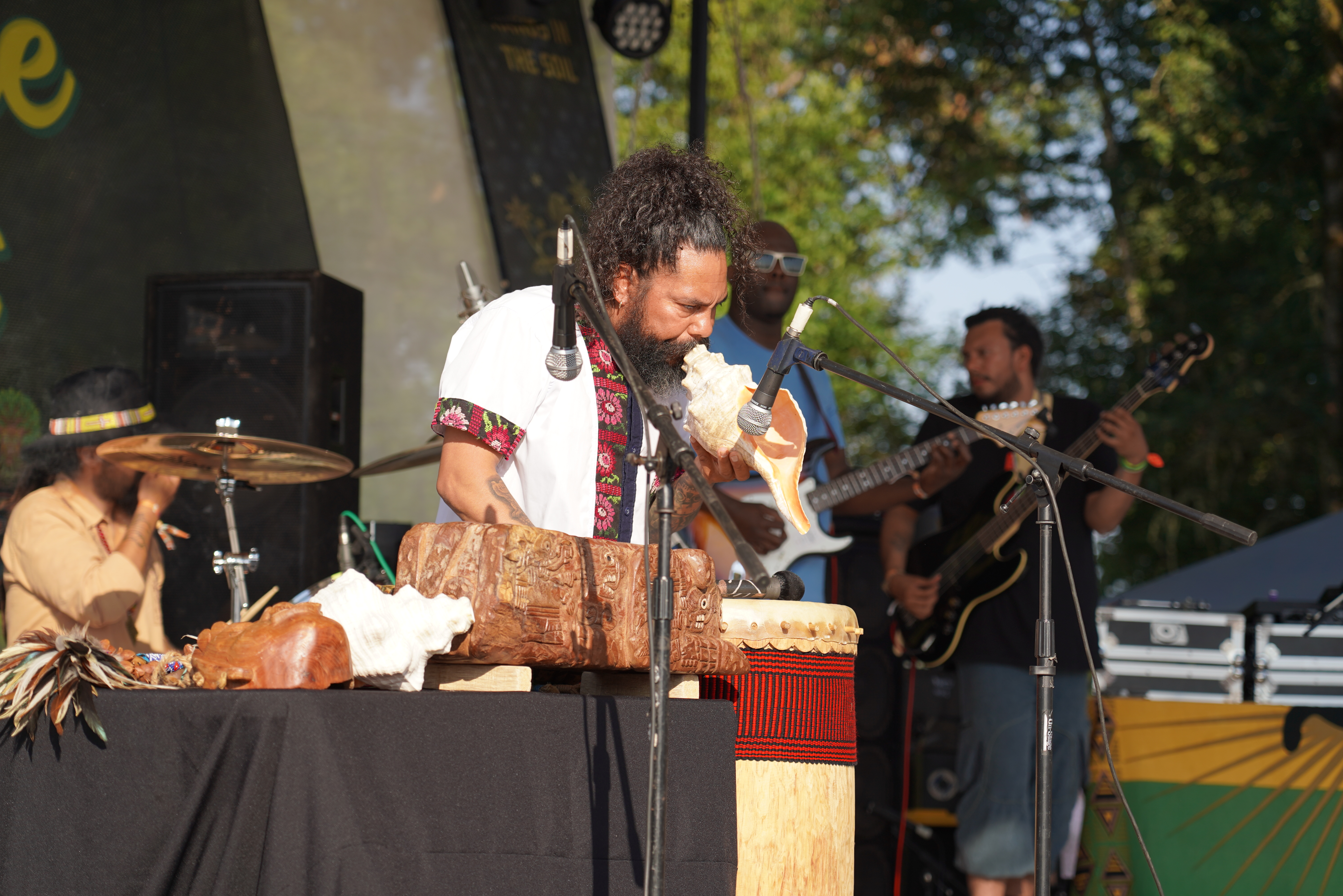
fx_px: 3917
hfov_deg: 19.5
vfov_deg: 13.0
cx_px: 672
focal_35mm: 105
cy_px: 448
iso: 100
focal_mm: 105
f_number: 4.5
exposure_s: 1/400
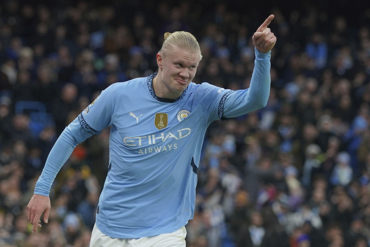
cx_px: 185
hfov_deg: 13.7
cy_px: 124
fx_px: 1542
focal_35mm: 150
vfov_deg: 9.2
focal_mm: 150
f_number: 3.2
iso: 1600
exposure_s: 1/1000
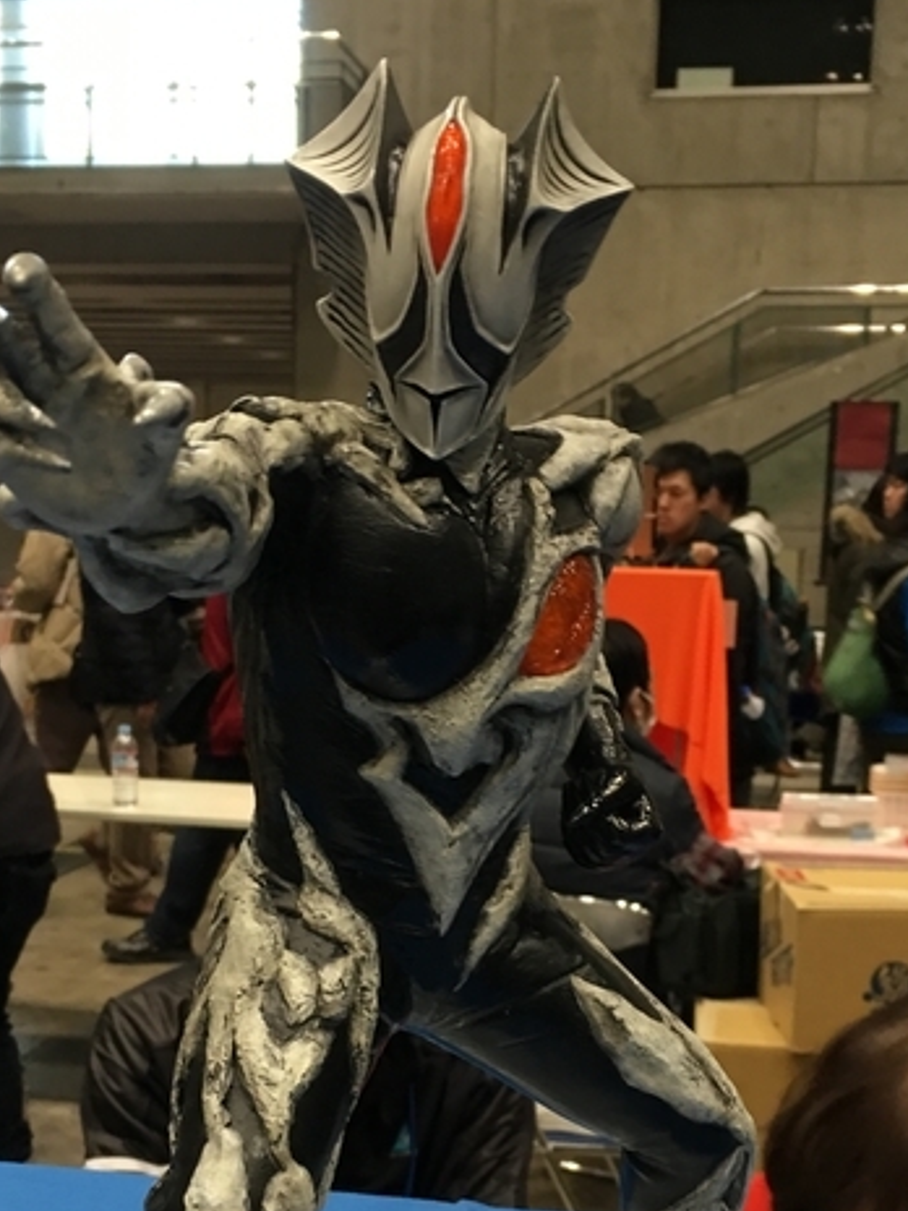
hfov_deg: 29.1
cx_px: 436
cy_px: 827
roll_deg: +0.2
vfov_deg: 37.7
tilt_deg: -9.5
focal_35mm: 50
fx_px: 1749
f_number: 2.2
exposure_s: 1/15
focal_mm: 4.15
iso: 50
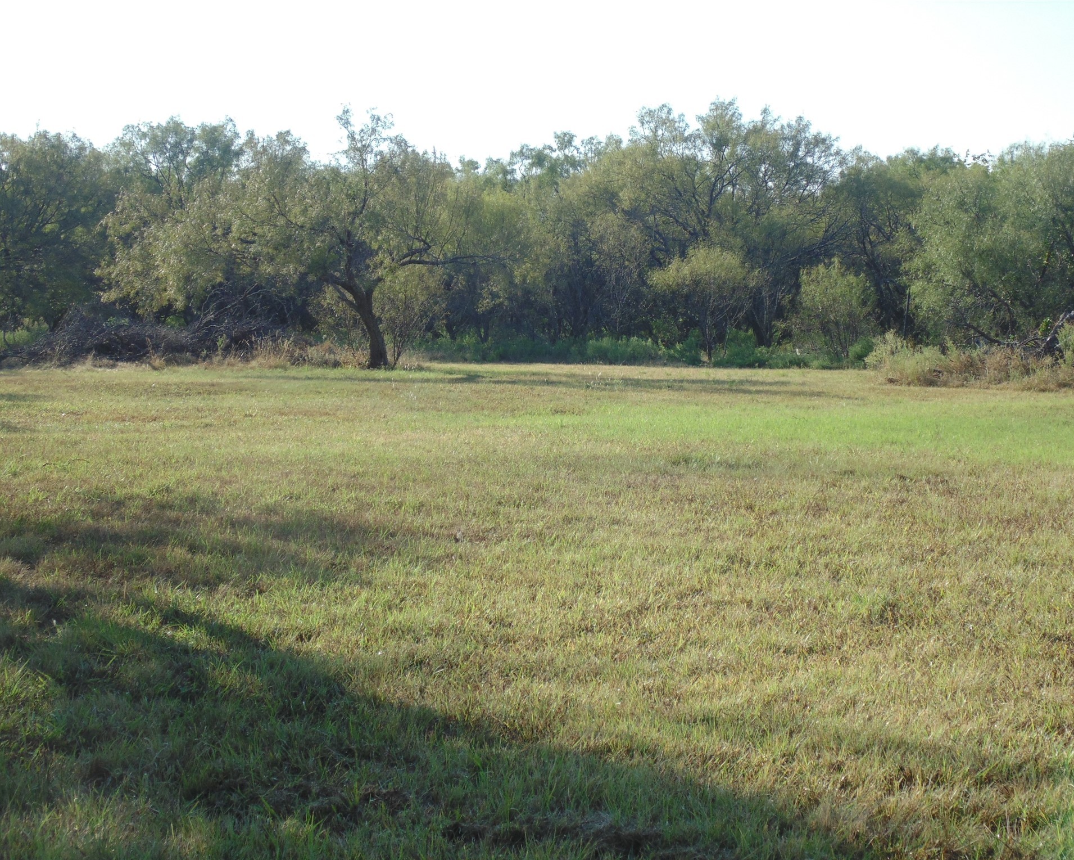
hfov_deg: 27.9
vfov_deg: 22.5
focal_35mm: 68
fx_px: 2162
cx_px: 567
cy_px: 431
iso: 80
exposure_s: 1/400
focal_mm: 11.7
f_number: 4.1
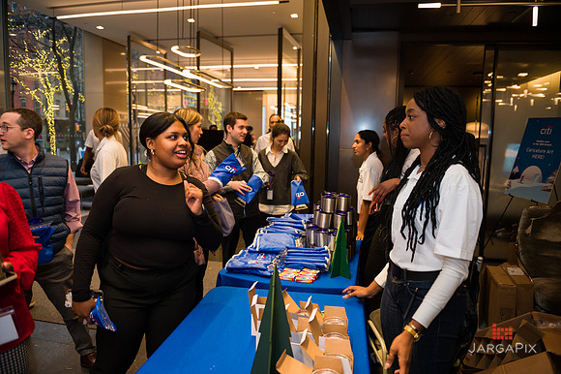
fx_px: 374
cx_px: 280
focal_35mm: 24
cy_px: 187
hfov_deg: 73.8
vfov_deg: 53.1
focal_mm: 24
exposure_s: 1/125
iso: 400
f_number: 3.2
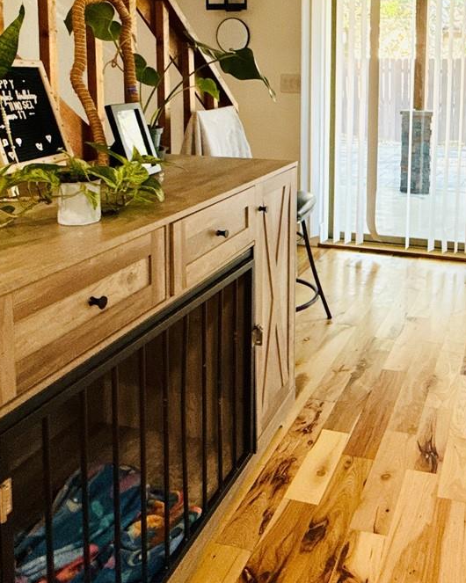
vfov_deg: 51.7
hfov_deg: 42.3
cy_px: 140
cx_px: 380
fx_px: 569
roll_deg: -1.6
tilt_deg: -5.9
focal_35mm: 33
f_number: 2.2
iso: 250
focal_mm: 2.22
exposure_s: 1/120
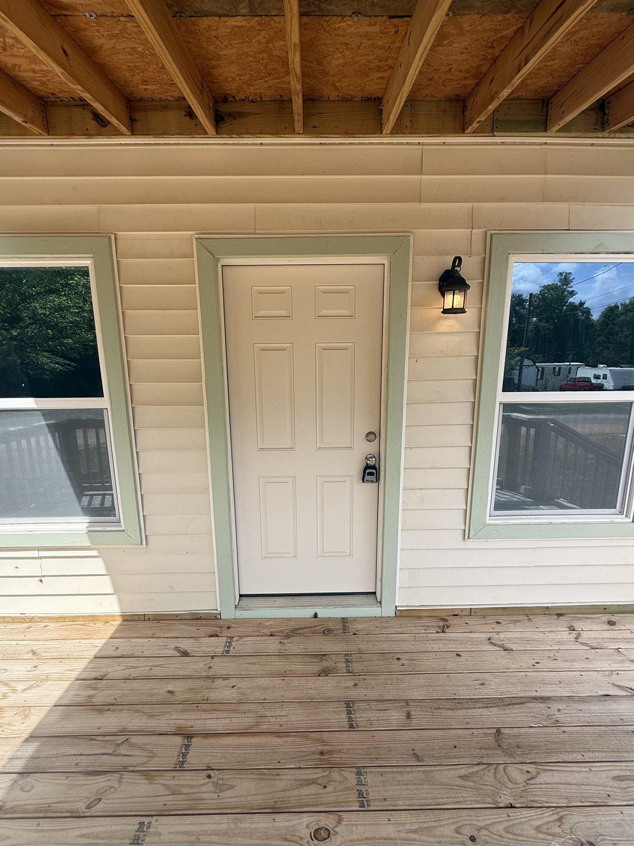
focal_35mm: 15
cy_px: 447
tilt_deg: -9.9
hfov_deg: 81.7
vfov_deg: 98.1
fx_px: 366
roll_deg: -0.4
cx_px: 313
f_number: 2.2
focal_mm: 2.22
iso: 50
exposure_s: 1/1017
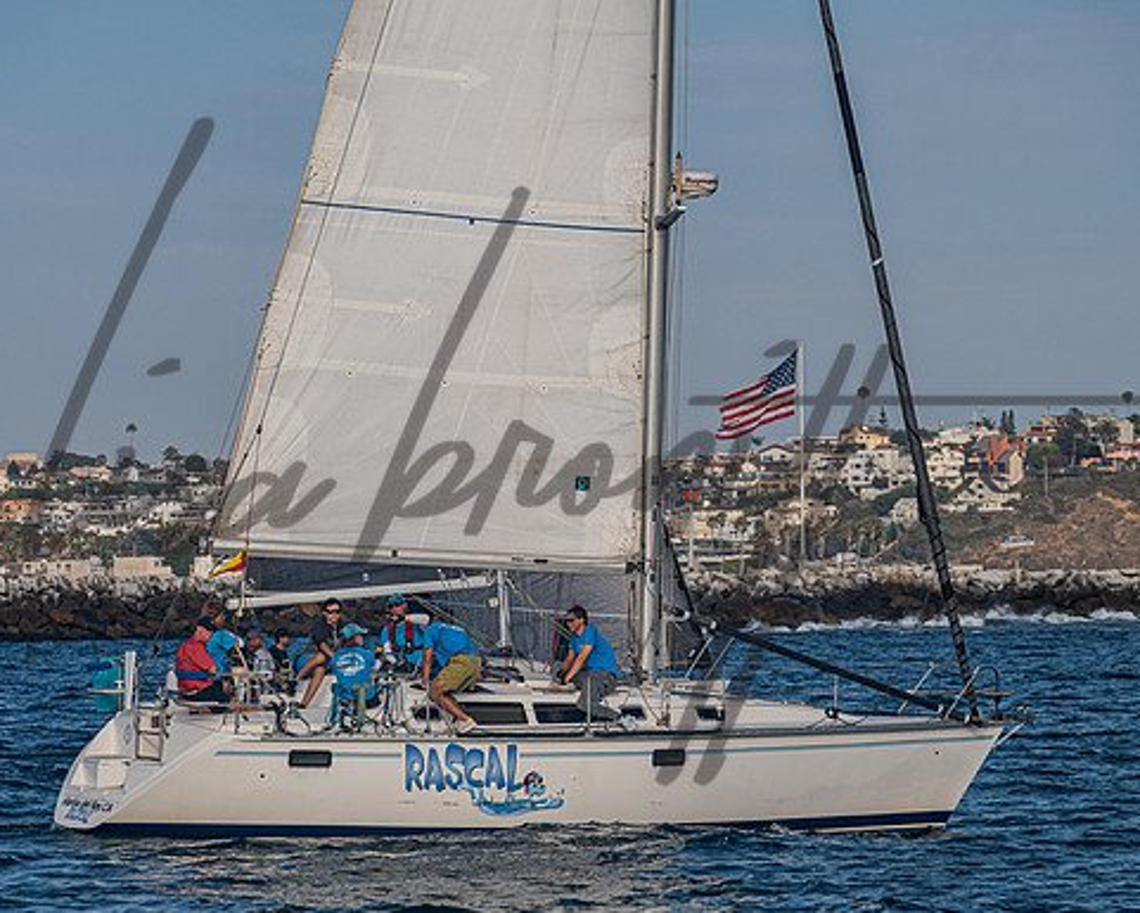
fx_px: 7222
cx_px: 544
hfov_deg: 9.0
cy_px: 547
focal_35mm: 214
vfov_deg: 7.2
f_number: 6.3
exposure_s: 1/1600
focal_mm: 150
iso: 400
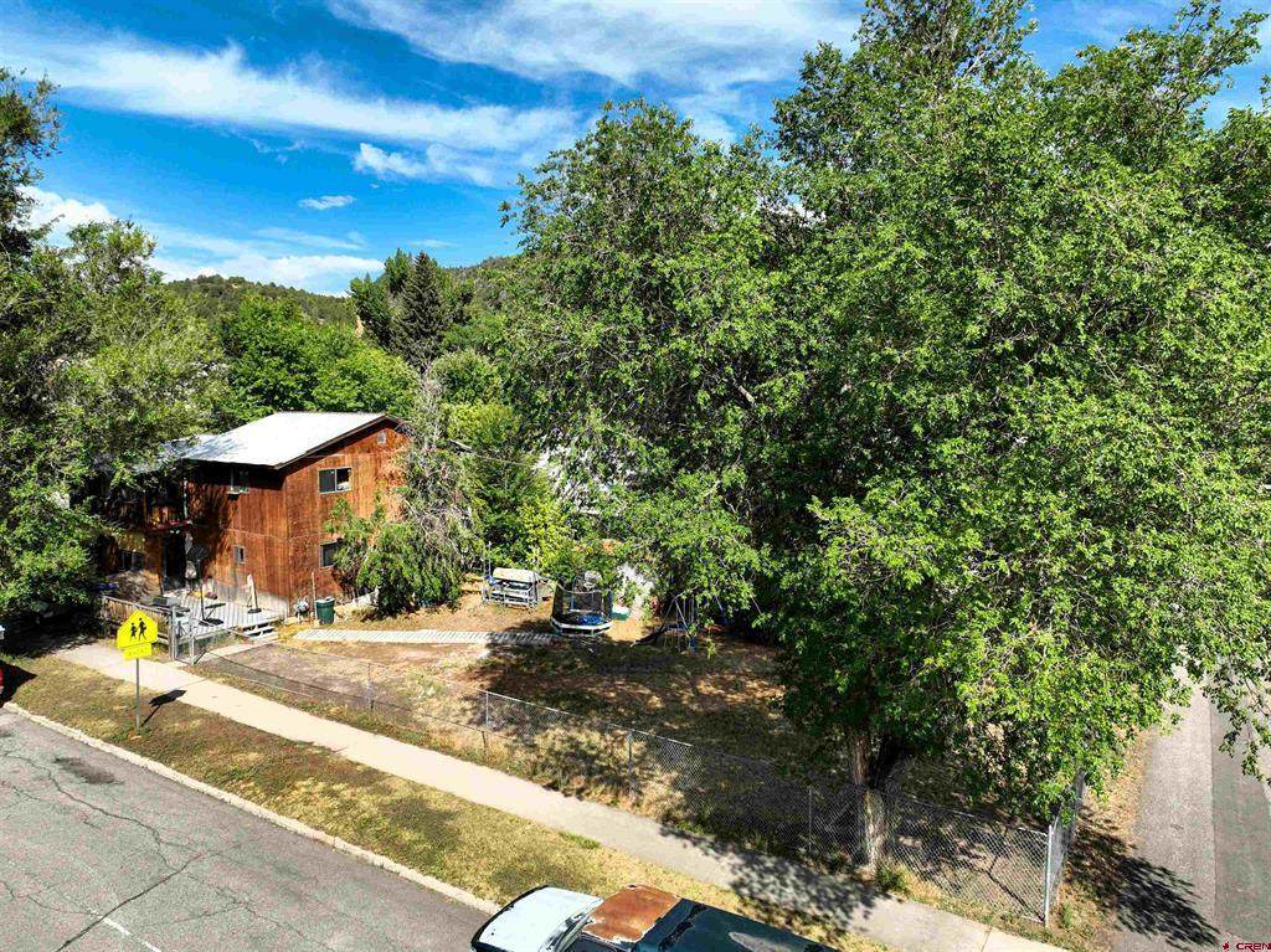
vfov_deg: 56.8
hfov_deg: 71.6
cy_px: 476
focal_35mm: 24
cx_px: 636
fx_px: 881
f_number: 2.8
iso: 100
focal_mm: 12.29
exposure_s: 1/240
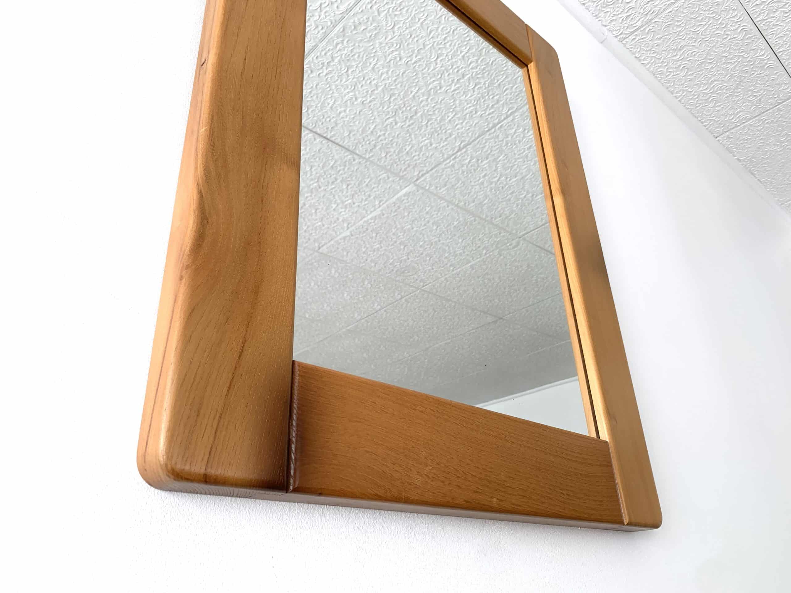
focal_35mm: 26
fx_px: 594
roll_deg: +4.4
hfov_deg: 67.3
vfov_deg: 53.1
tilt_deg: +28.2
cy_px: 296
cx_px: 396
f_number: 1.8
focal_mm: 4.25
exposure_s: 1/214
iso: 25
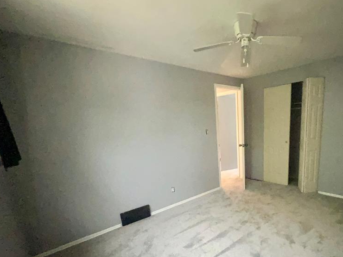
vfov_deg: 69.9
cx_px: 225
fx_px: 178
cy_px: 167
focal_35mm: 18
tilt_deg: -12.7
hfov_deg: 85.1
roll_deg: +2.7
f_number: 1.8
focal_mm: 1.57
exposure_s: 1/40
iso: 1000
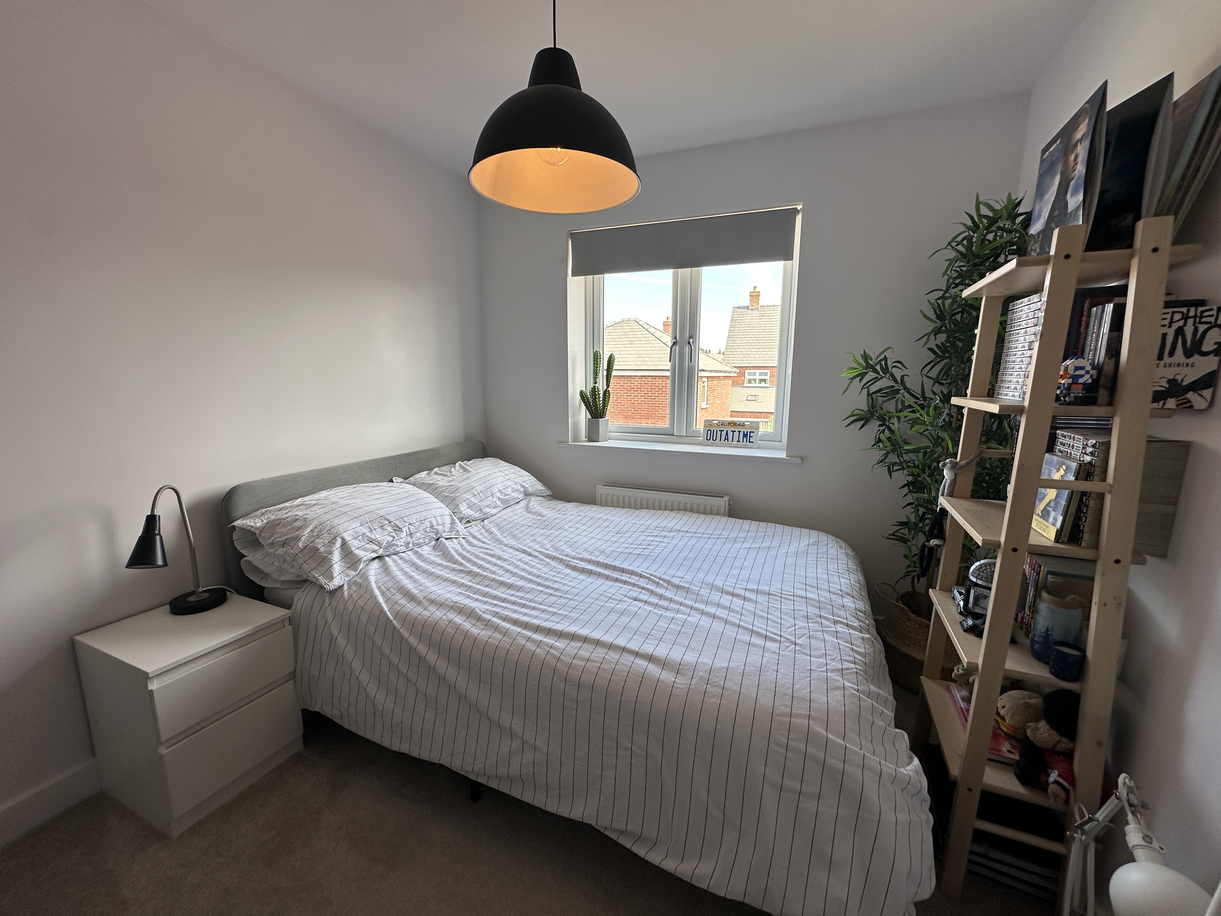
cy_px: 458
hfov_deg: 102.1
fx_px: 494
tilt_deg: -8.8
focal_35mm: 14
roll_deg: -0.3
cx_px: 610
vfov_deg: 85.7
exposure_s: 1/127
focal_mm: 2.22
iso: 40
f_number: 2.2
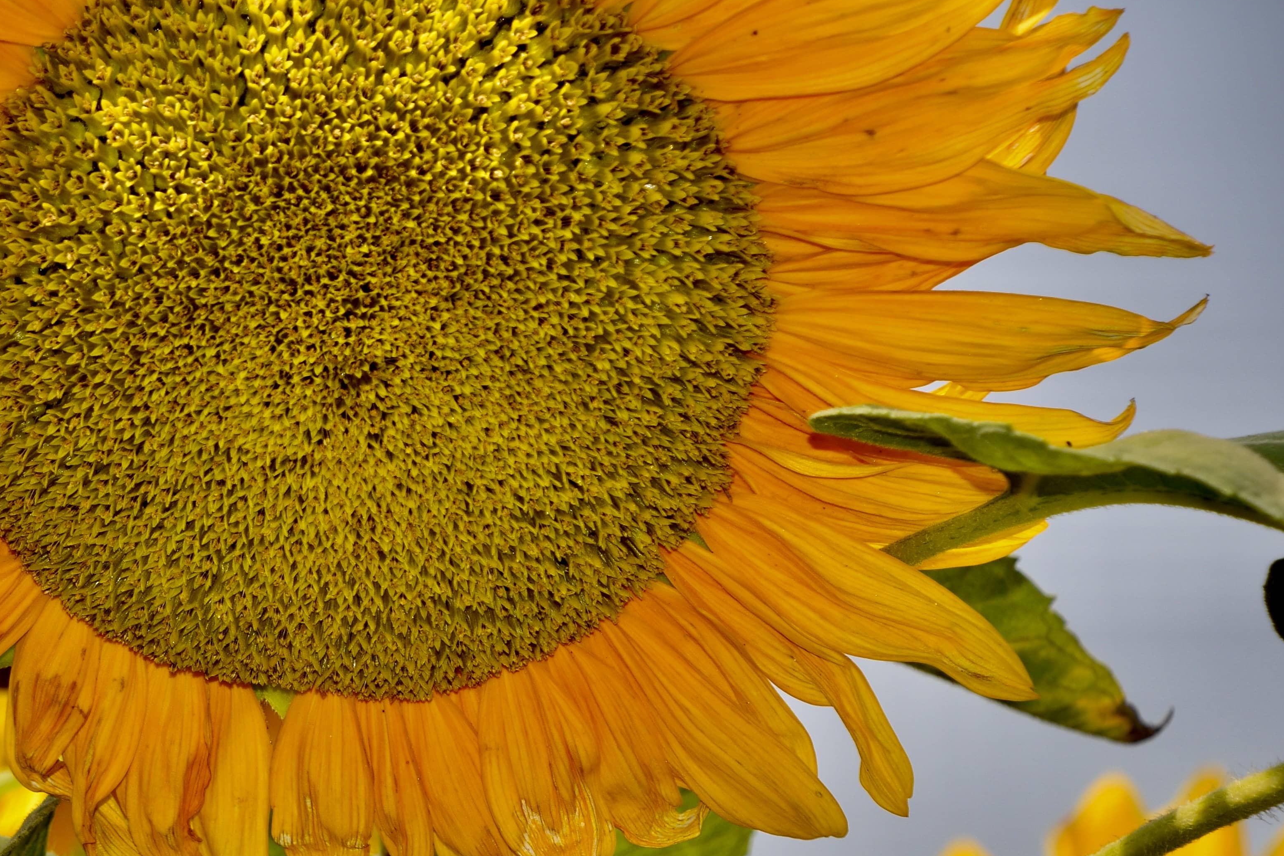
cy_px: 778
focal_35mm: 355
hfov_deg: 5.8
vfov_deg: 3.9
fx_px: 12661
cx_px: 68
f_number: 11
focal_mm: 122
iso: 100
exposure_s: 1/200
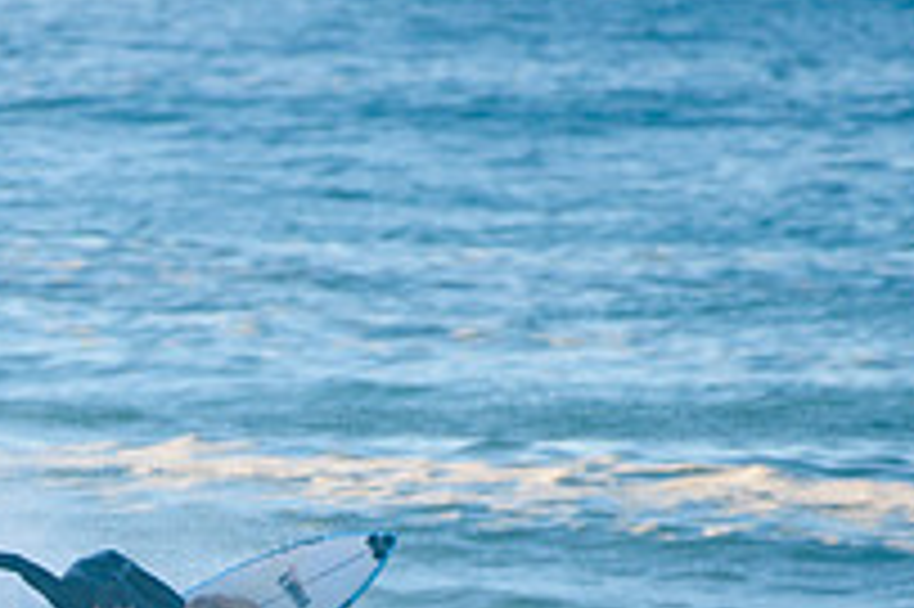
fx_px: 36250
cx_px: 90
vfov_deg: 1.0
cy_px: 772
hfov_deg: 1.4
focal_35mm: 1429
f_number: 5.6
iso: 360
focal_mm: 500
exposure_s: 1/1600
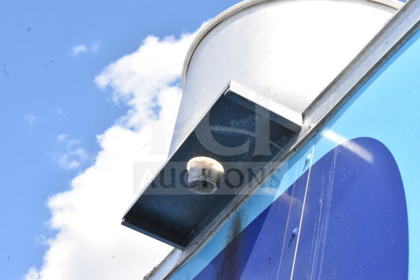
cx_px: 210
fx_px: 875
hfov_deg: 27.0
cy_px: 140
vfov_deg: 18.2
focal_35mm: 75
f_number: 20
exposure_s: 1/1600
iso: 6400
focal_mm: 50
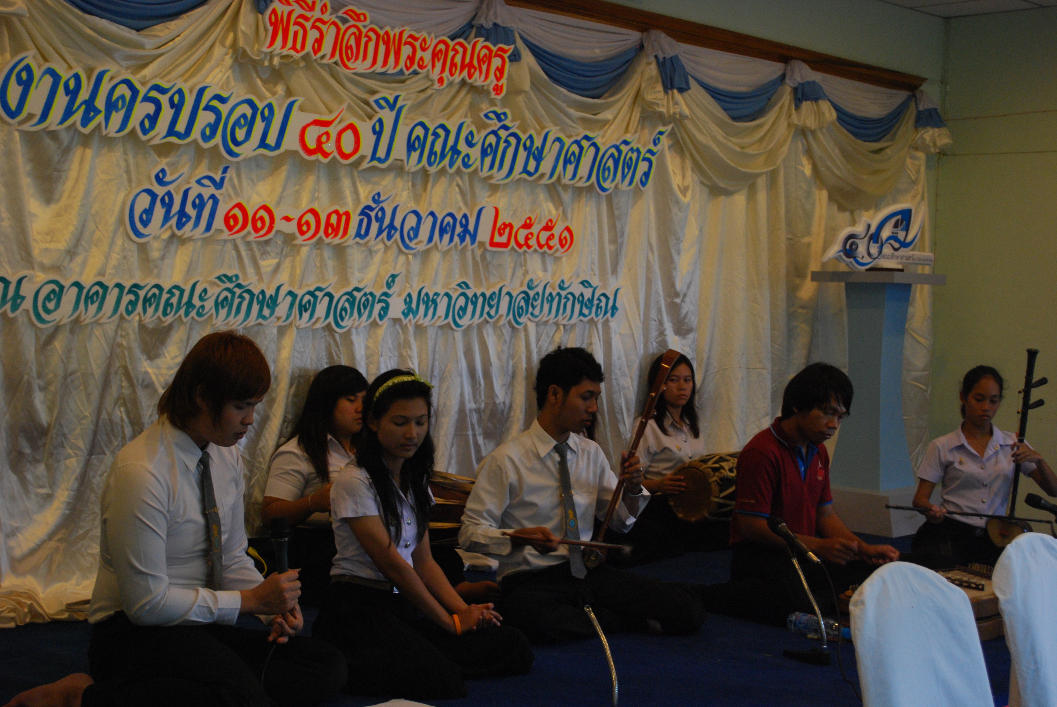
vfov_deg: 26.6
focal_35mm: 51
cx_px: 528
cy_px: 354
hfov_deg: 38.8
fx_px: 1499
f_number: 5.6
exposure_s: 1/25
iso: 800
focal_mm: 34
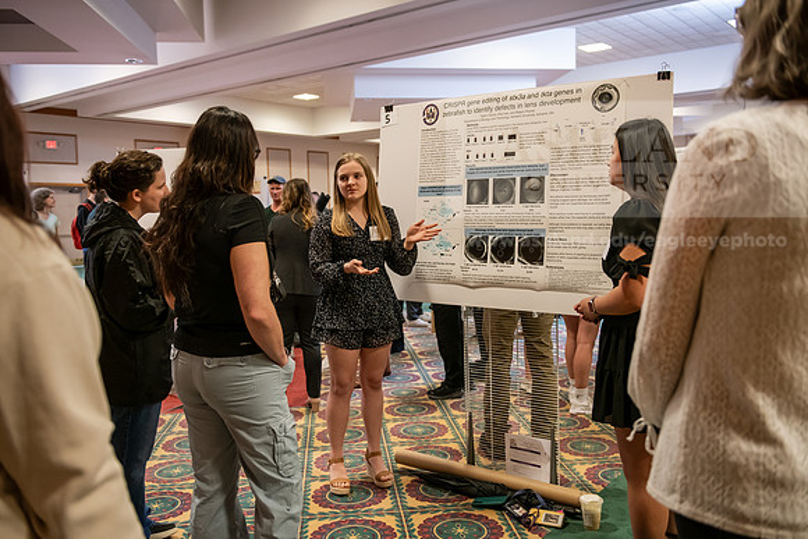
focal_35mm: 32
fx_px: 718
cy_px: 270
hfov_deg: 58.7
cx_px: 404
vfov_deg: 41.1
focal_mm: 32
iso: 2000
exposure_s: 1/160
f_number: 3.2
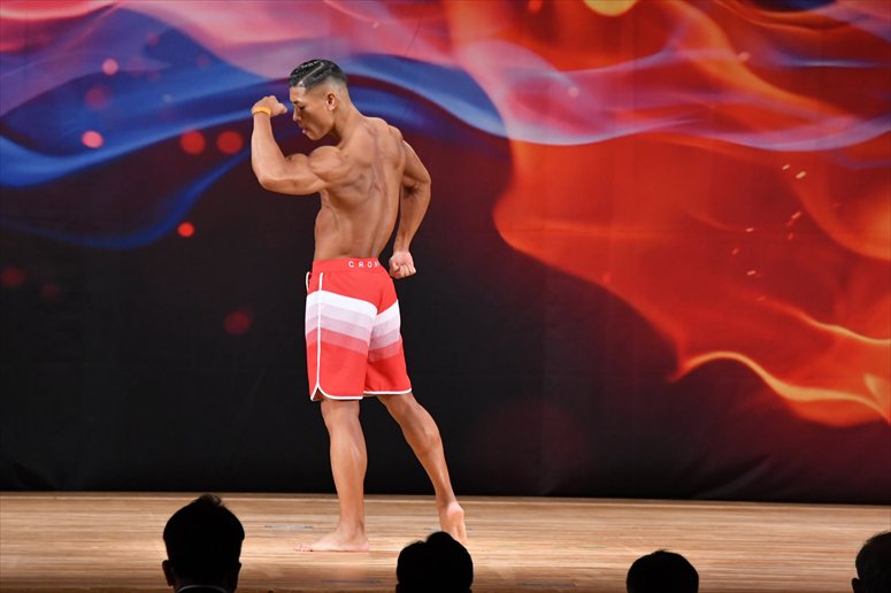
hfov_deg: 8.6
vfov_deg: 5.7
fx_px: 5937
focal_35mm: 240
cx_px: 446
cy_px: 296
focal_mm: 160
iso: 3200
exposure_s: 1/400
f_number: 5.6
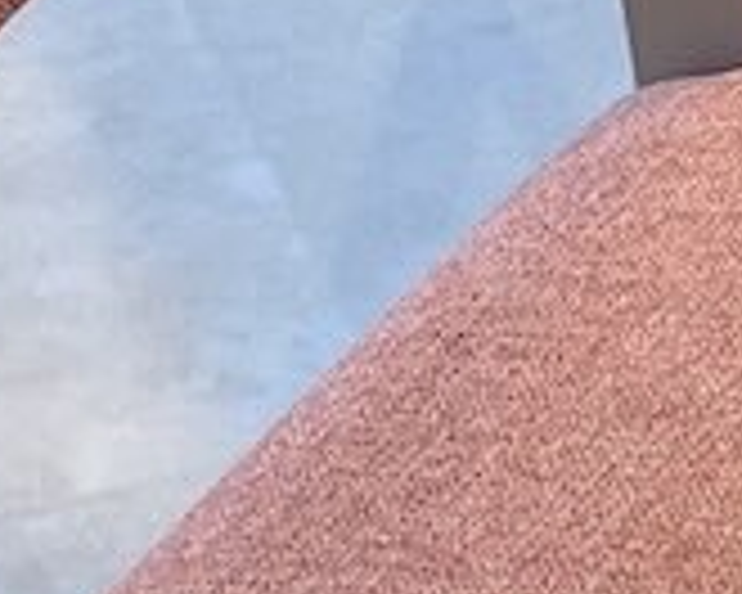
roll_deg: +3.7
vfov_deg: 7.5
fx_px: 4502
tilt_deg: -35.2
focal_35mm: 205
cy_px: 560
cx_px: 1102
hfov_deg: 9.2
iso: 250
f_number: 1.6
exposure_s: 1/50
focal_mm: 5.96
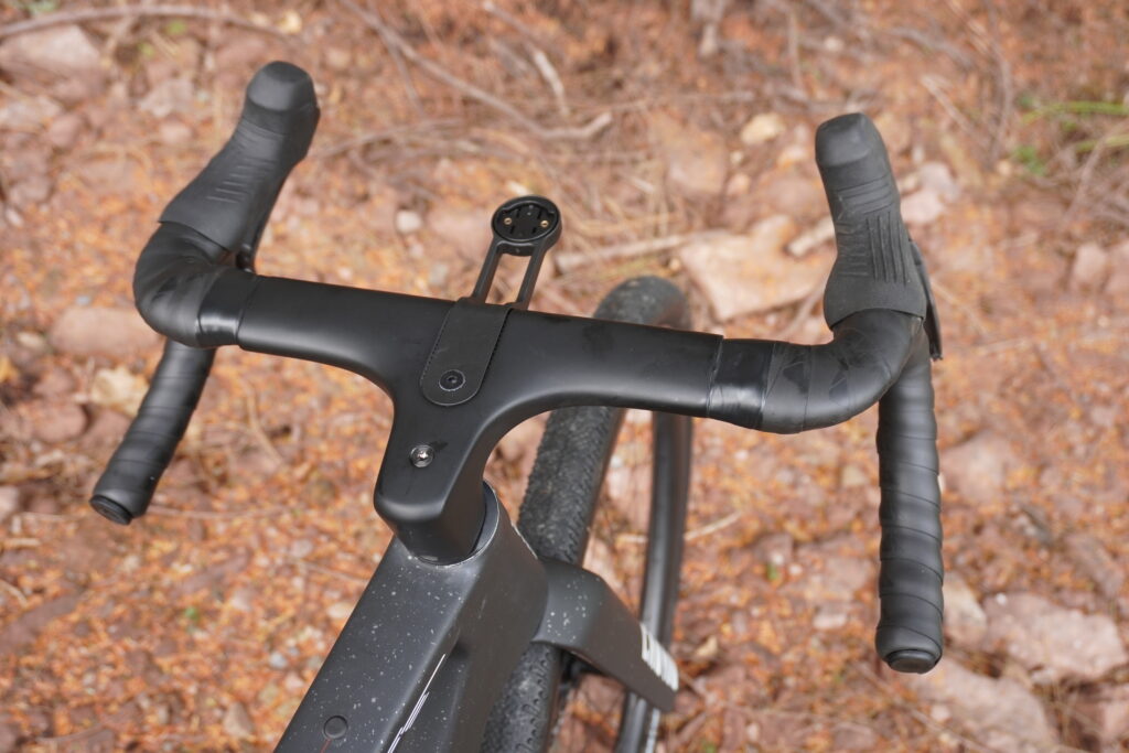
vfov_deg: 38.4
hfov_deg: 55.1
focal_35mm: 34
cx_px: 564
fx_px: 1082
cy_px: 376
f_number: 4.5
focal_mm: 23
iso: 200
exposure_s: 1/160
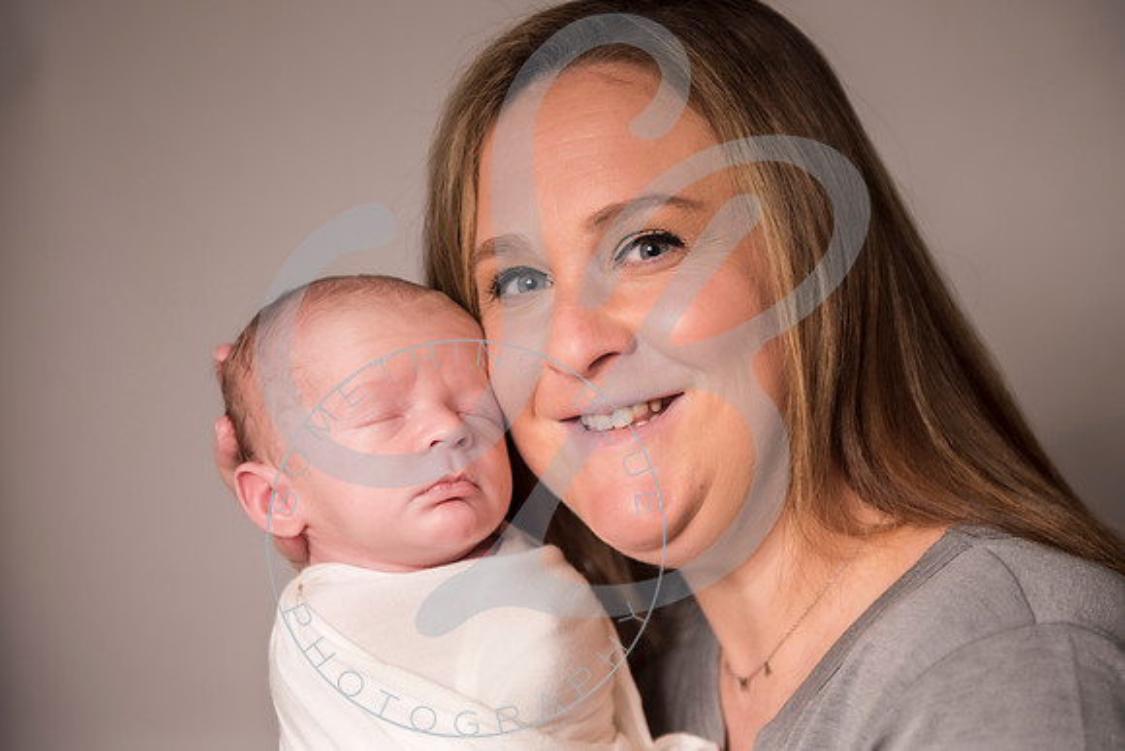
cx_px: 562
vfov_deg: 17.7
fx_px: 2413
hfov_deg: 26.2
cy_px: 337
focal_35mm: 77
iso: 100
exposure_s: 1/400
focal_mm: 70
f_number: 2.8
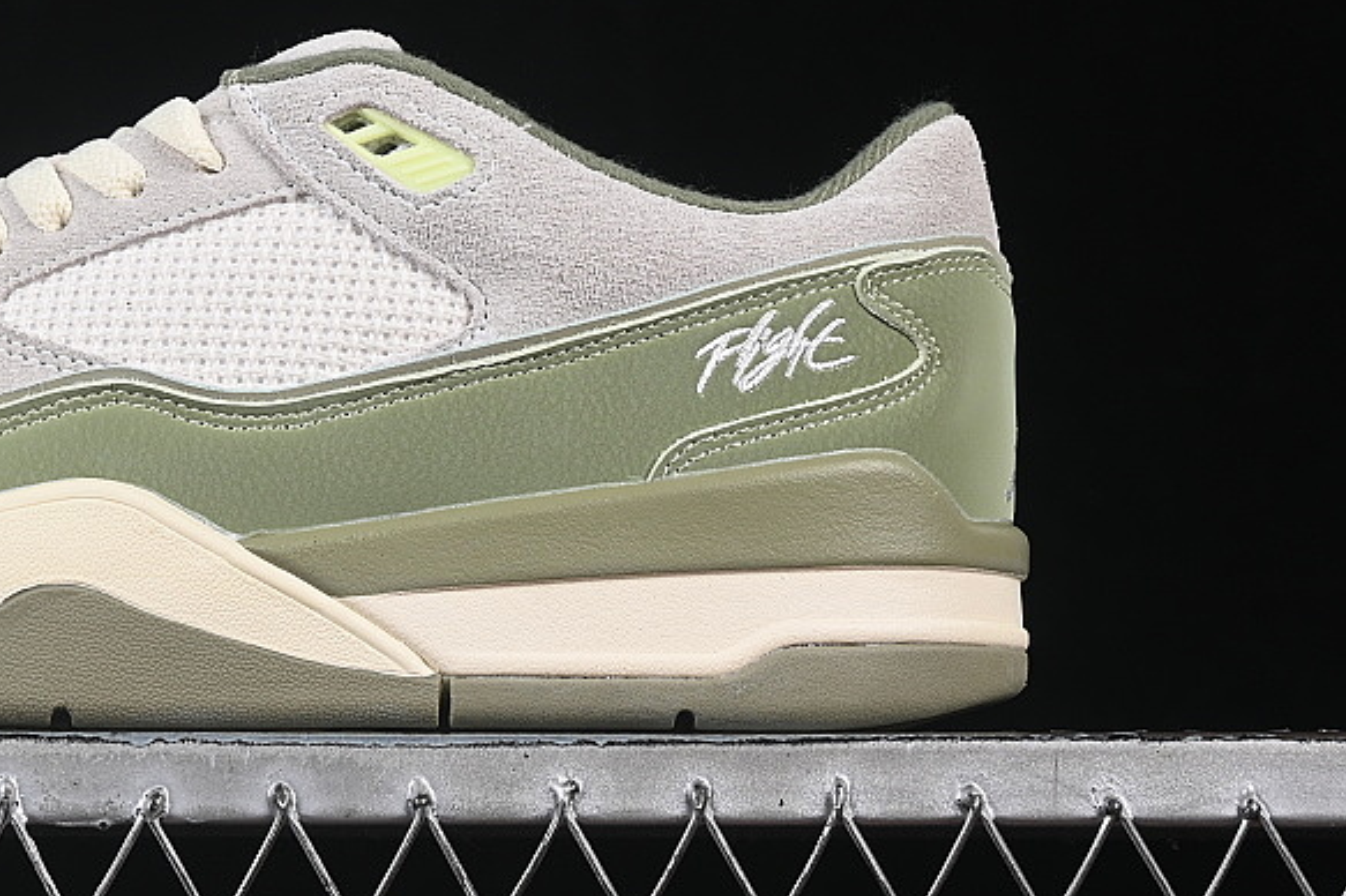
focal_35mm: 139
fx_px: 5194
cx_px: 175
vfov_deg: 9.8
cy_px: 208
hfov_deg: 14.6
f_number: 8
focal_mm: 50
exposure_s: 1/80
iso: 160
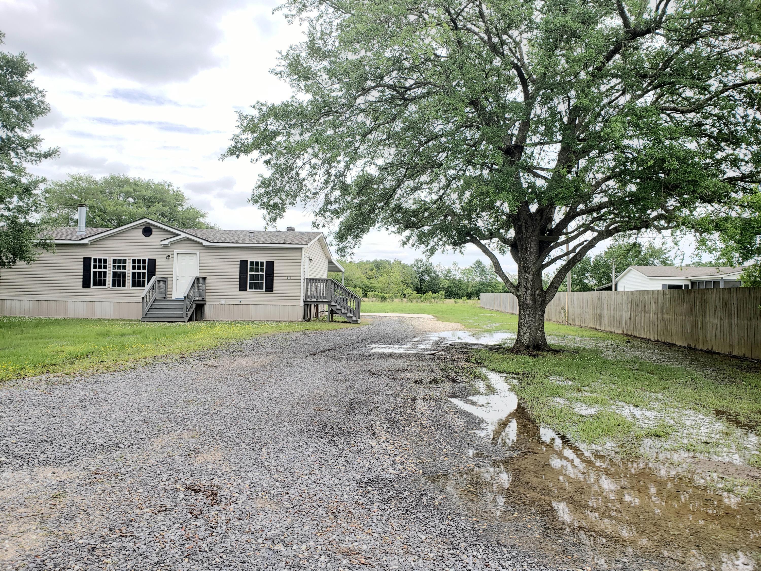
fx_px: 572
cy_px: 286
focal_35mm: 26
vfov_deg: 53.1
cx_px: 380
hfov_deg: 67.3
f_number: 2.4
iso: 50
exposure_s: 1/263
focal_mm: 4.3
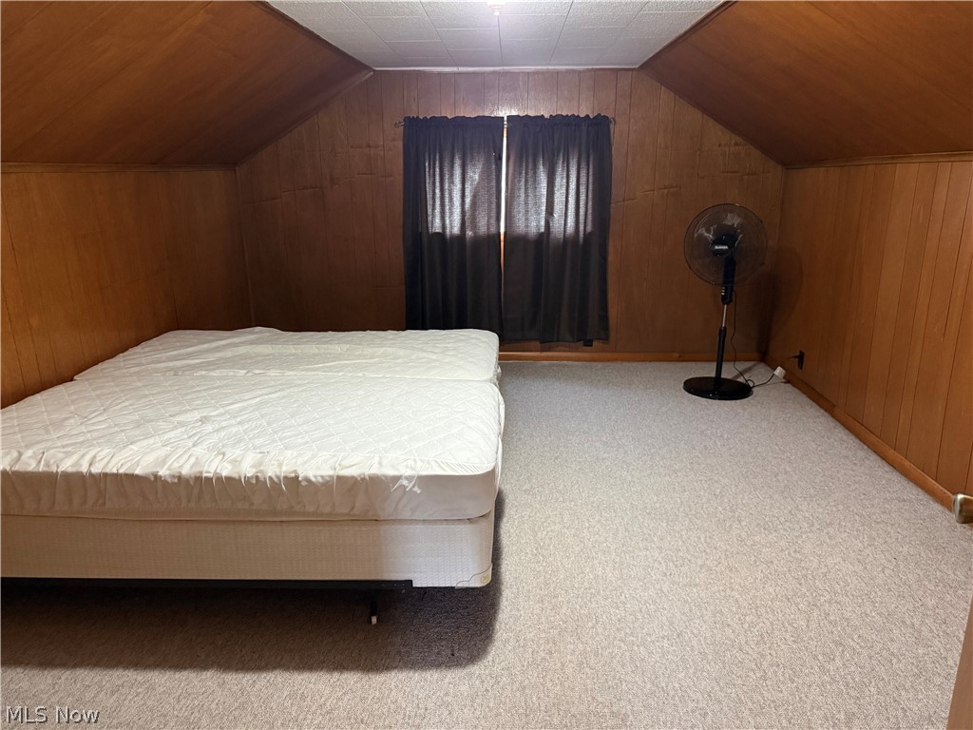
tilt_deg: -16.7
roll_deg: +1.0
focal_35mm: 24
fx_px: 675
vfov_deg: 56.8
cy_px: 365
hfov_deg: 71.6
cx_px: 486
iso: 640
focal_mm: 6.76
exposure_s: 1/40
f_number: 1.78
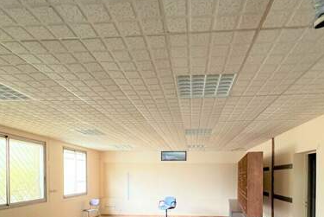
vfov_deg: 50.8
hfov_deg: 75.9
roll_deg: +0.0
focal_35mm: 23
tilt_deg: -3.0
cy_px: 182
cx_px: 178
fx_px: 207
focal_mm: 1.57
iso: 400
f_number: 1.8
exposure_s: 1/60
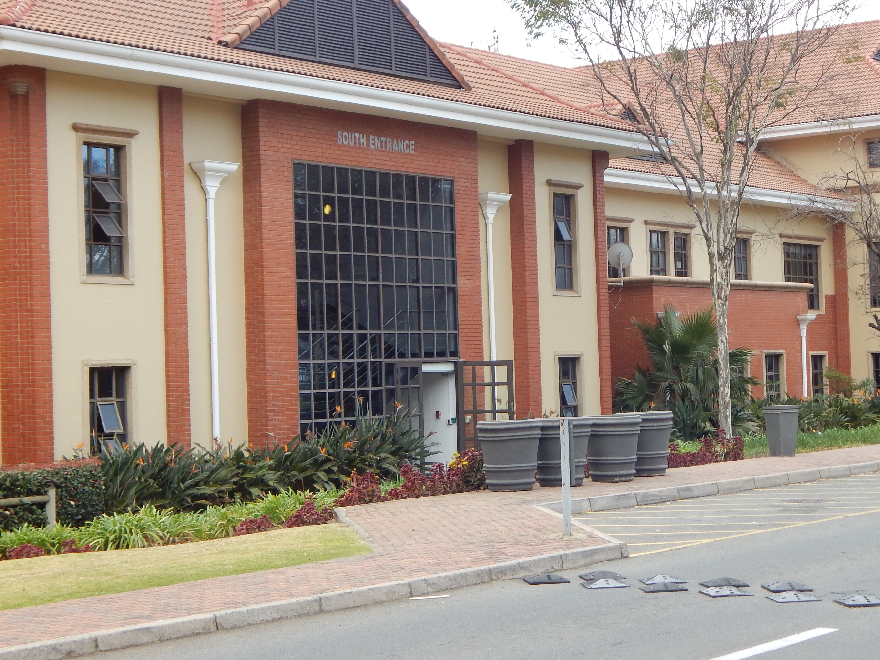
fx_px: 1754
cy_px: 298
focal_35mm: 69
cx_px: 547
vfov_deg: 21.3
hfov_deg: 28.1
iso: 125
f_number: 3.8
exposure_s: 1/160
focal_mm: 9.7
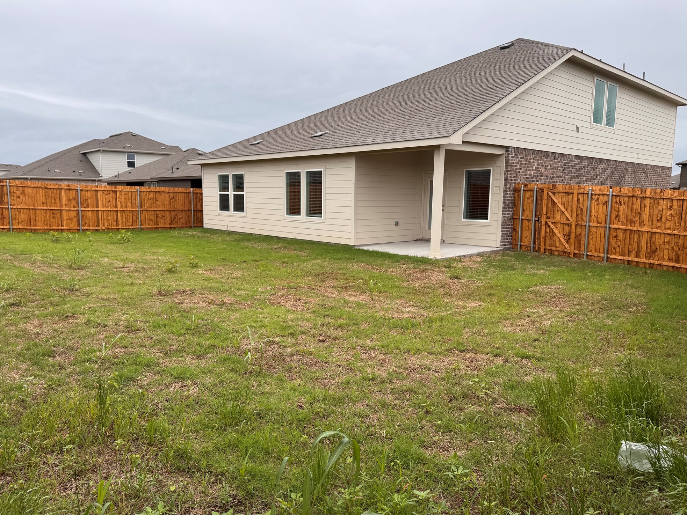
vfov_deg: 54.9
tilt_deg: -7.2
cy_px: 257
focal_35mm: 25
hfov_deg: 69.4
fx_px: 496
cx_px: 335
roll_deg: -0.6
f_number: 1.78
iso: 80
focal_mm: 6.76
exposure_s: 1/853
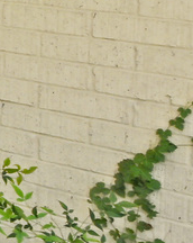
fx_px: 909
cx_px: -629
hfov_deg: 7.4
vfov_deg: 14.5
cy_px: -75
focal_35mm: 127
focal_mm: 12
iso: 64
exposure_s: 1/125
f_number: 6.3
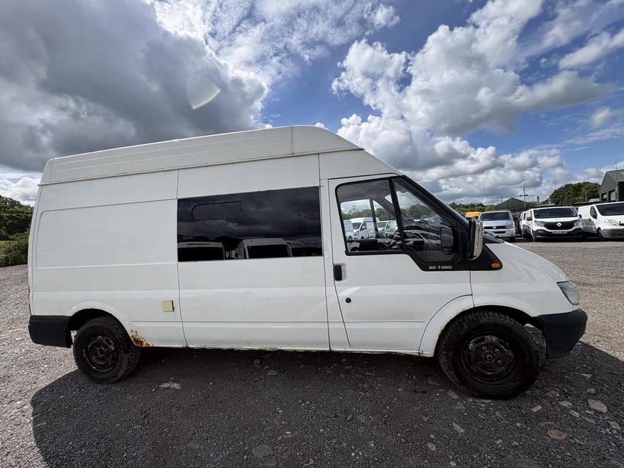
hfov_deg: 98.1
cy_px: 234
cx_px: 295
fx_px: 270
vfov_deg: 81.7
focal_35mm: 15
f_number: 2.2
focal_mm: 2.22
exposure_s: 1/2208
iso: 50
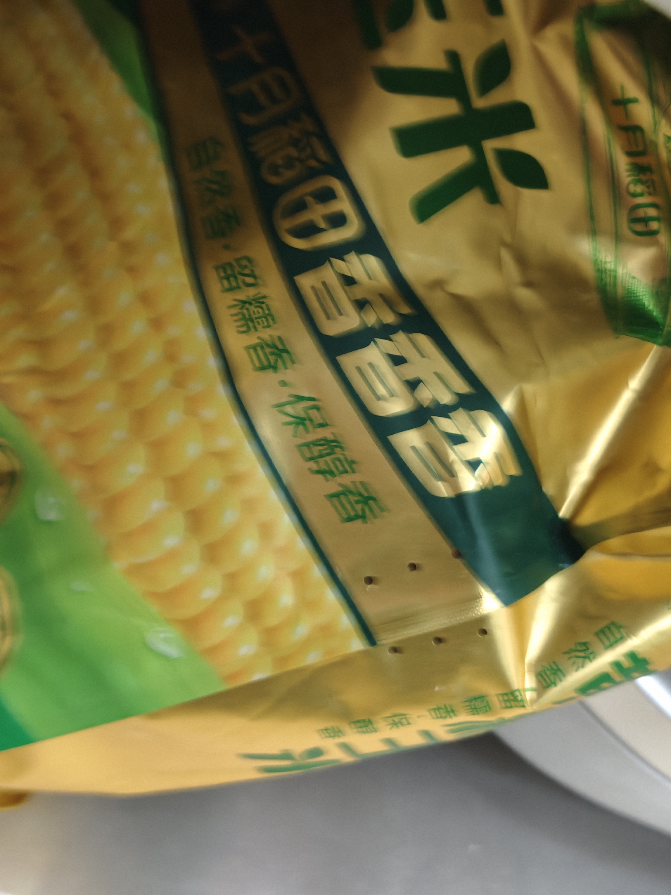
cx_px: 336
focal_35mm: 46
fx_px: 1189
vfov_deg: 41.2
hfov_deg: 31.5
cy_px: 448
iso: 1250
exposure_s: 1/25
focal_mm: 6.55
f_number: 1.62
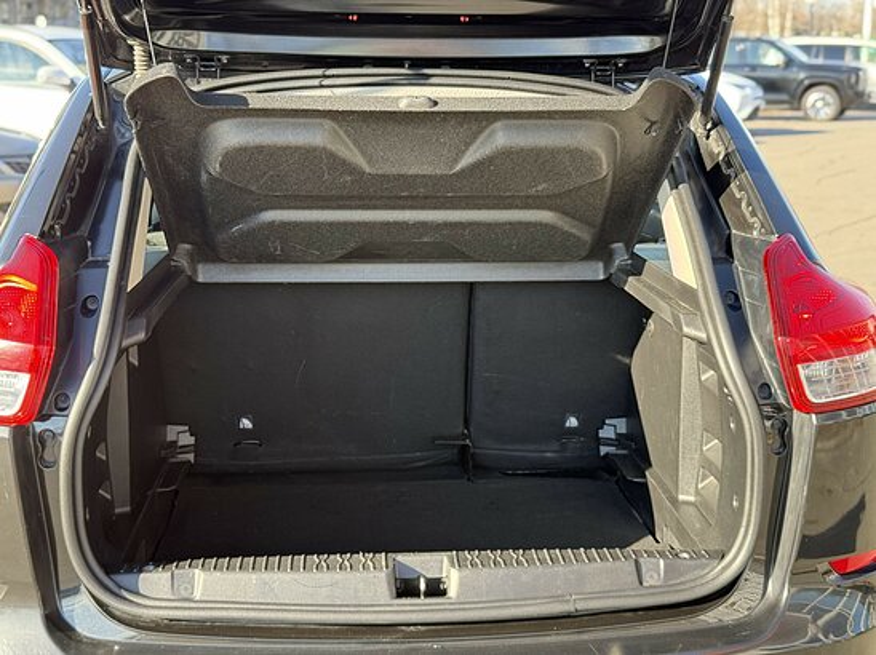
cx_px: 438
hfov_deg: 39.7
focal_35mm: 48
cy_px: 328
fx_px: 1214
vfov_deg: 30.2
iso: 100
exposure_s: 1/242
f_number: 1.78
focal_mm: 6.76
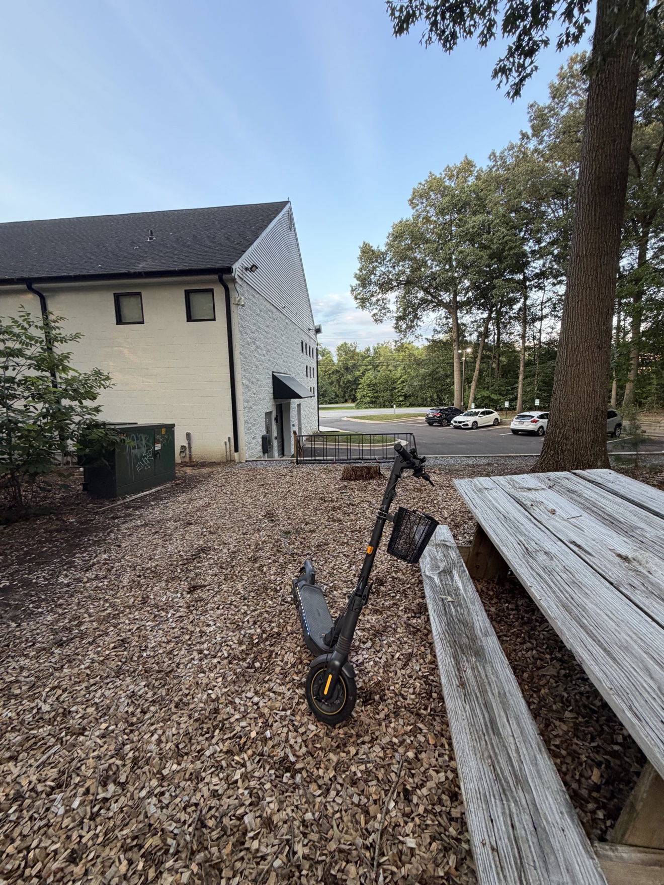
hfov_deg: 85.7
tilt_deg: -6.8
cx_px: 332
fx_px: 358
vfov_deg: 102.1
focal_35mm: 14
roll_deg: -0.3
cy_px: 442
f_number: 2.2
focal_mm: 2.22
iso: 100
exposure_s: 1/121
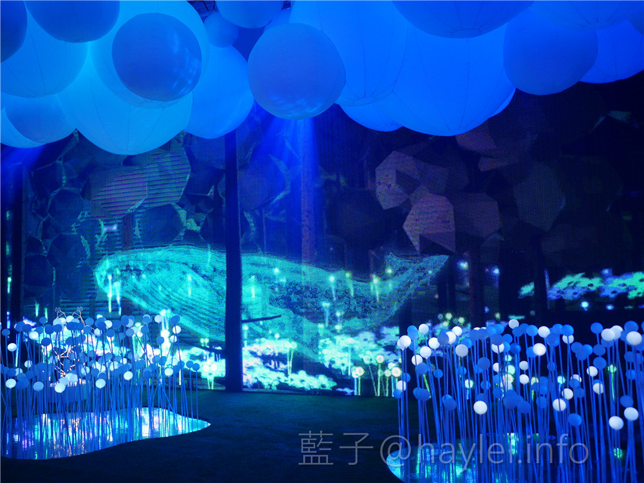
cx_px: 322
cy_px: 242
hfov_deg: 60.0
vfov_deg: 46.8
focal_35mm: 30
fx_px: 558
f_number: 1.7
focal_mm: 15
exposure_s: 1/125
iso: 640
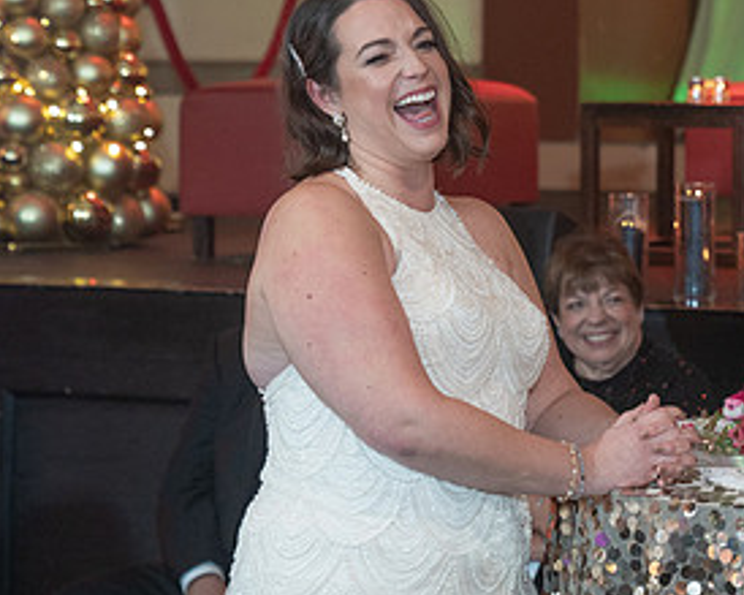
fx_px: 2972
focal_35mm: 135
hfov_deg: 14.0
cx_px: 799
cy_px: 207
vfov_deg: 11.4
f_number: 4
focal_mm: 64
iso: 2500
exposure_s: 1/100
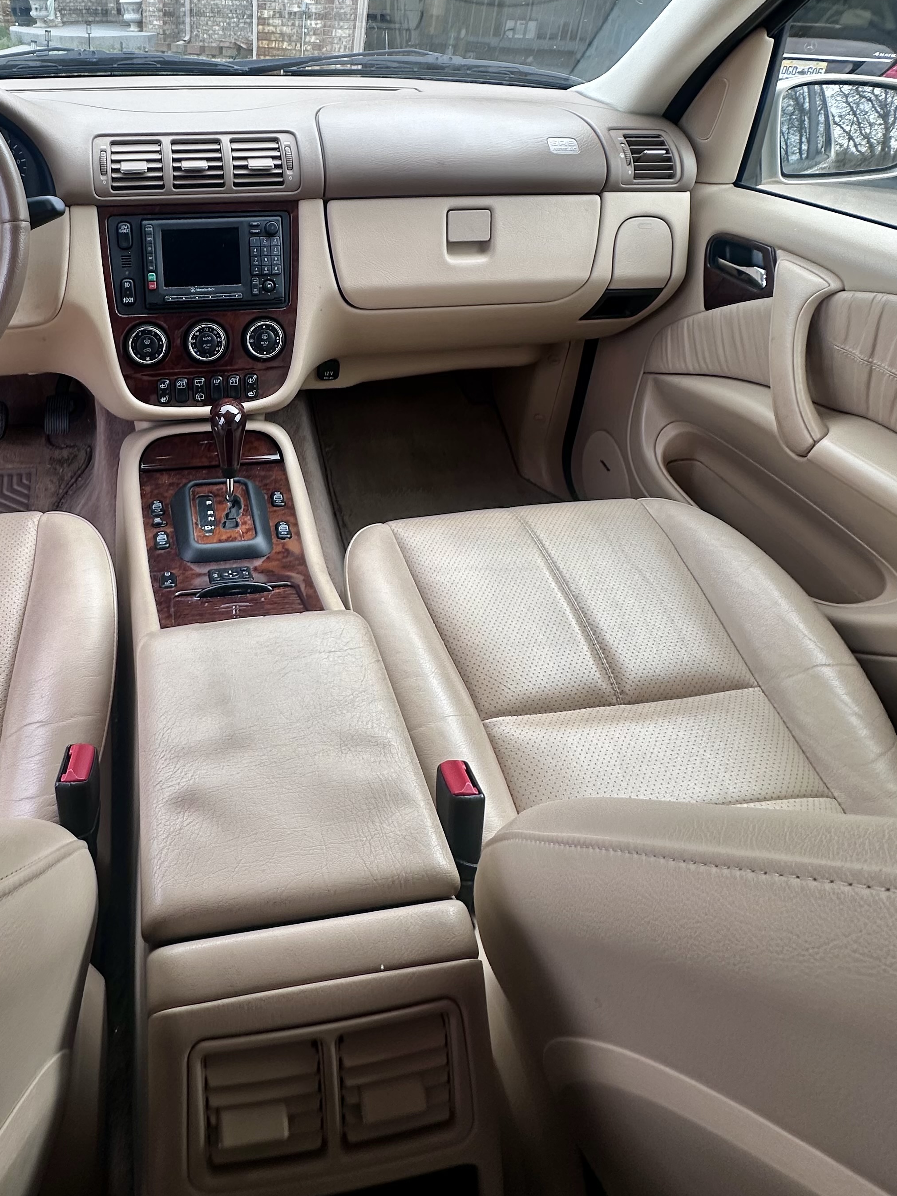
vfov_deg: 75.8
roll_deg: -0.9
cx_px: 252
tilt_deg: -27.6
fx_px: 726
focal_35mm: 21
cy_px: 372
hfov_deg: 60.8
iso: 40
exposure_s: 1/254
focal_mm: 2.22
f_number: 2.2
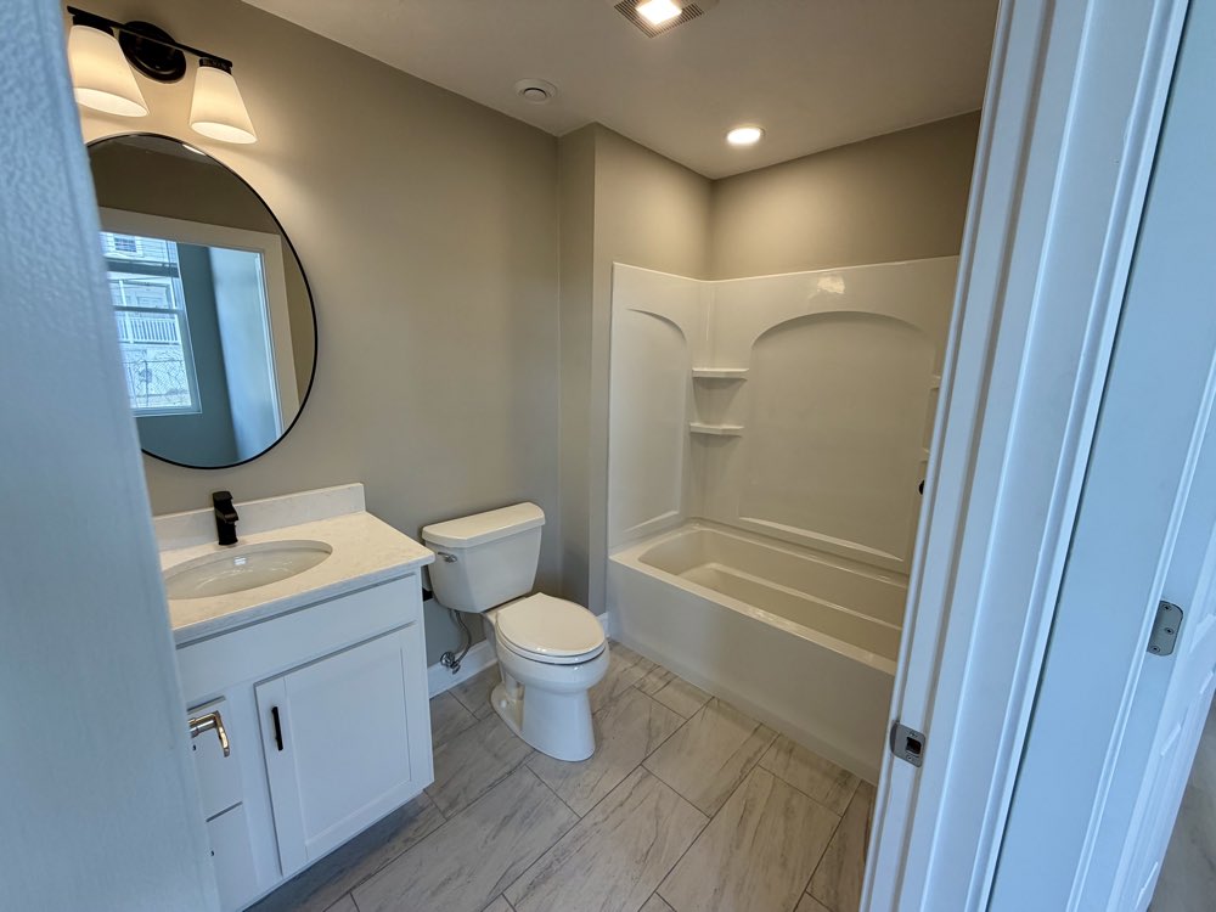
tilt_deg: -11.5
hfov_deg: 102.1
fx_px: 492
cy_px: 456
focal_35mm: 14
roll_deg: -1.4
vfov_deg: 85.7
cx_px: 608
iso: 80
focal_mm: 2.22
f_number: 2.2
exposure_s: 1/124
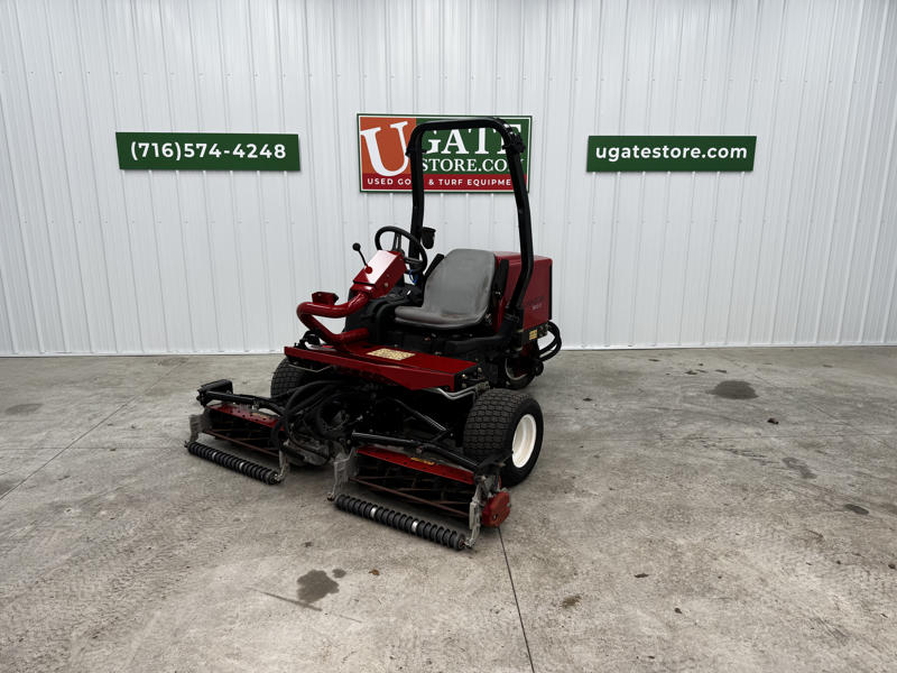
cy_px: 336
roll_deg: -0.5
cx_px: 448
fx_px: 622
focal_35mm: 24
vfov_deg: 56.8
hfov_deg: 71.6
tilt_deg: -14.3
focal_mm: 6.76
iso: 50
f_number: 1.78
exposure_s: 1/120
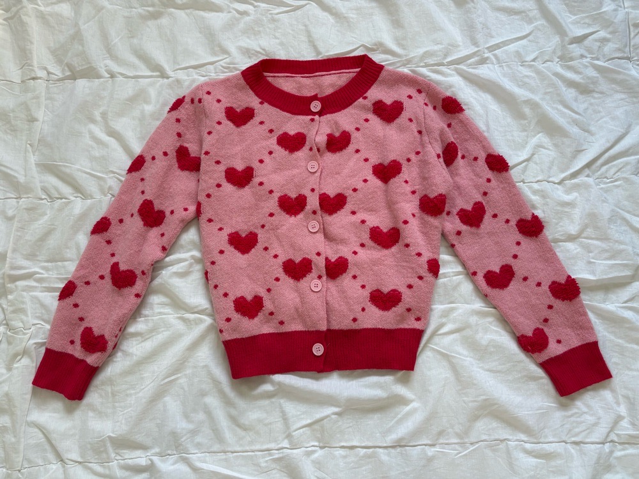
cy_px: 240
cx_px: 320
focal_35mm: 26
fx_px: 480
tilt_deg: -80.8
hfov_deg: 67.3
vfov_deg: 53.1
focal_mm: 5.96
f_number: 1.6
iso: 125
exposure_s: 1/122
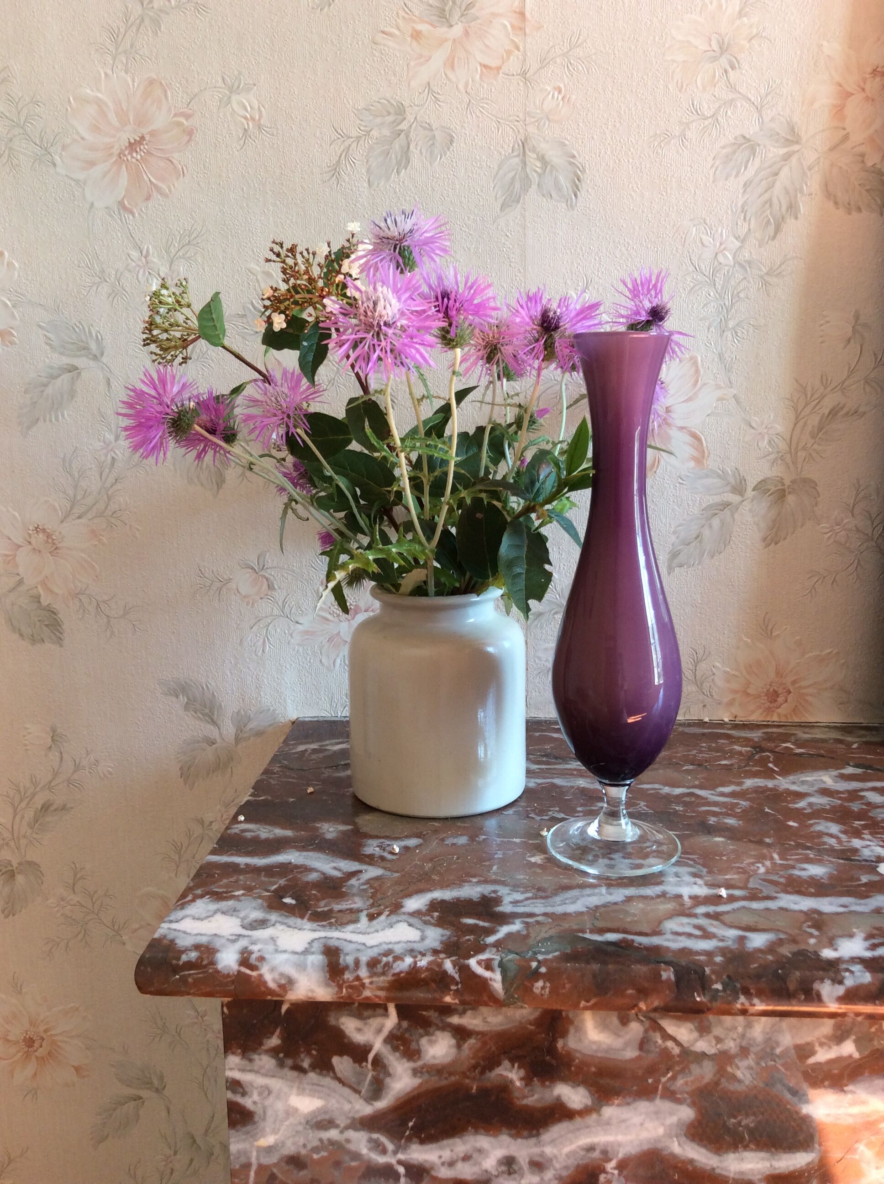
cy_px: 592
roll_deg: +1.2
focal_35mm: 32
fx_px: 1092
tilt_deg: -11.5
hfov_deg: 44.1
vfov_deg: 56.9
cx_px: 442
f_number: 2.4
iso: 50
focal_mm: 3.3
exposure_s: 1/25
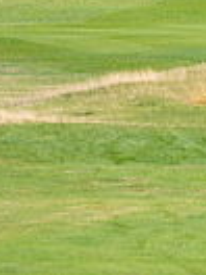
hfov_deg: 1.2
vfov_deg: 1.6
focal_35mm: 1263
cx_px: 556
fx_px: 10021
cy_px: -74
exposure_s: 1/500
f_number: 7.1
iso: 125
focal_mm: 300
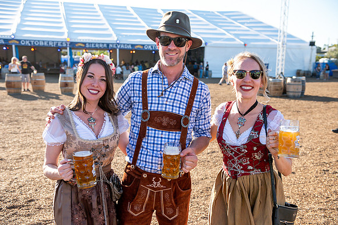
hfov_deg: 50.7
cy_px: 112
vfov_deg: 35.1
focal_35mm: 38
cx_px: 169
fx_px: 357
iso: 1000
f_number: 4
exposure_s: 1/4000
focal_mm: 38
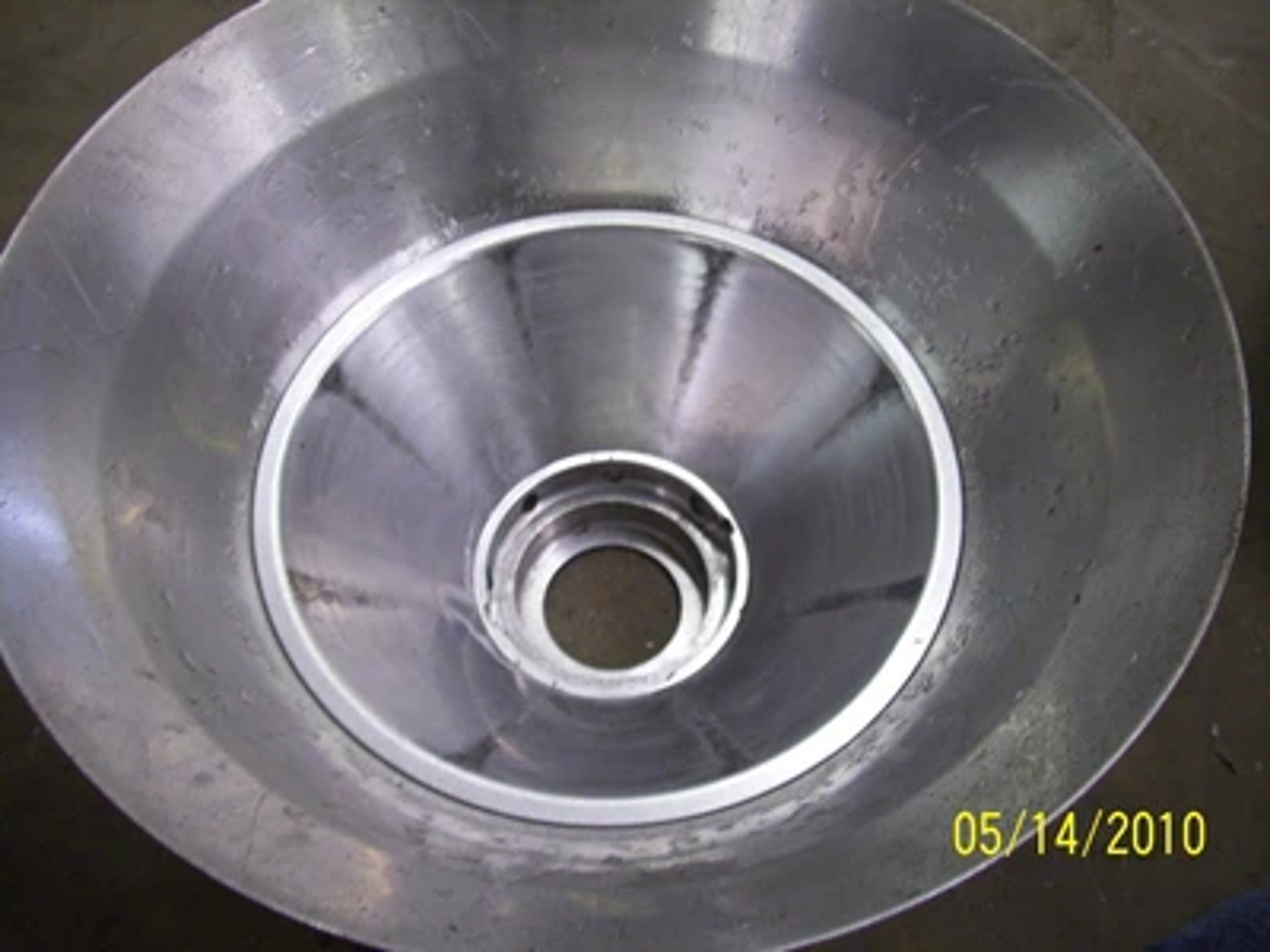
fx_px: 1247
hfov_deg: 54.0
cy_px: 476
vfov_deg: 41.8
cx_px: 635
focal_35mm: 34
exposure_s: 1/8
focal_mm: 5.7
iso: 160
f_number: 2.9
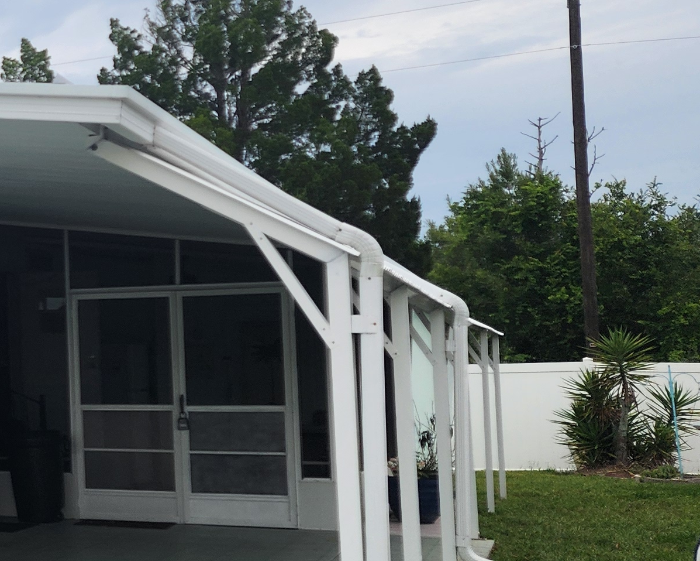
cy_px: 278
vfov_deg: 20.4
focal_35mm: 75
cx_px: -357
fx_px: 1554
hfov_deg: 21.3
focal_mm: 6.4
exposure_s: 1/437
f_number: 1.8
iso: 12
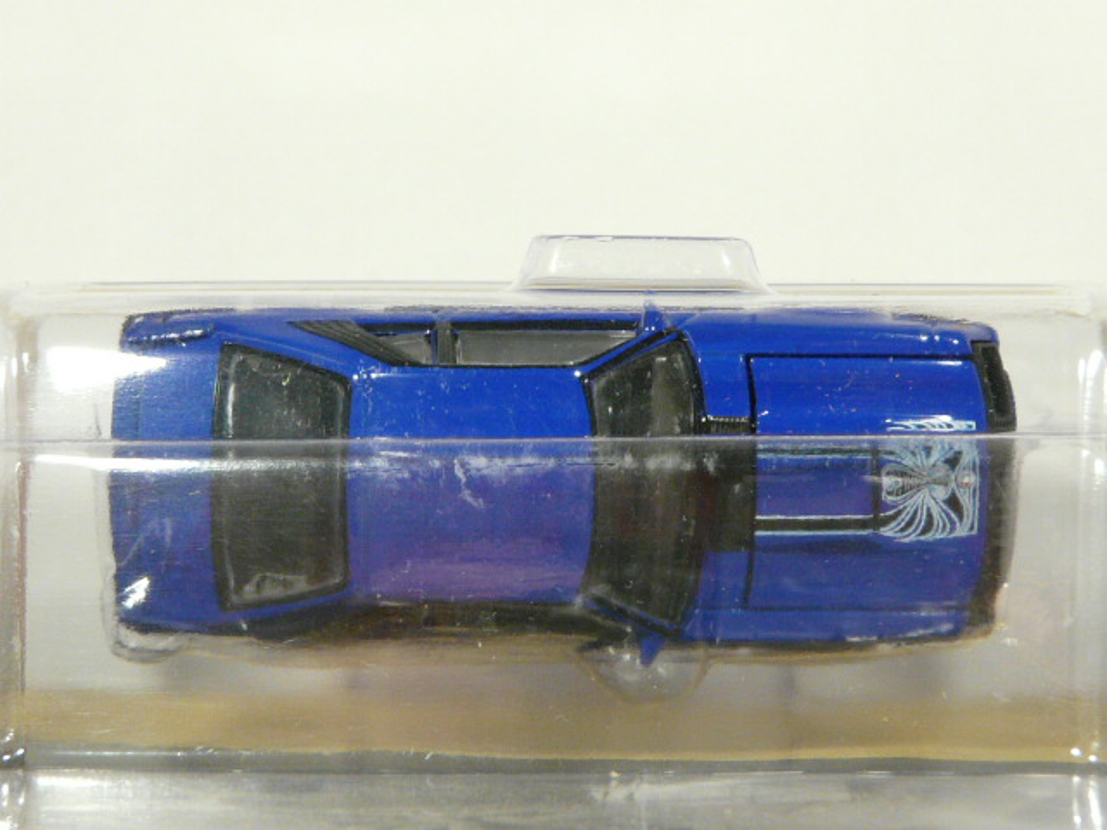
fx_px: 3838
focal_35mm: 120
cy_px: 415
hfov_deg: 16.4
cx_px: 554
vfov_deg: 12.3
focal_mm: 12.3
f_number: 3.2
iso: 200
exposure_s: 1/40
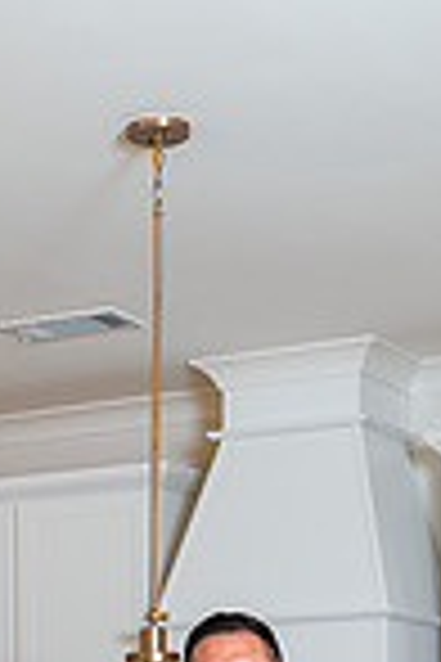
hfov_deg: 12.7
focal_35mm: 107
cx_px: 54
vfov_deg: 17.6
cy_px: 923
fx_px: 1966
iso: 200
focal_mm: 35
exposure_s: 1/160
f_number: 5.6
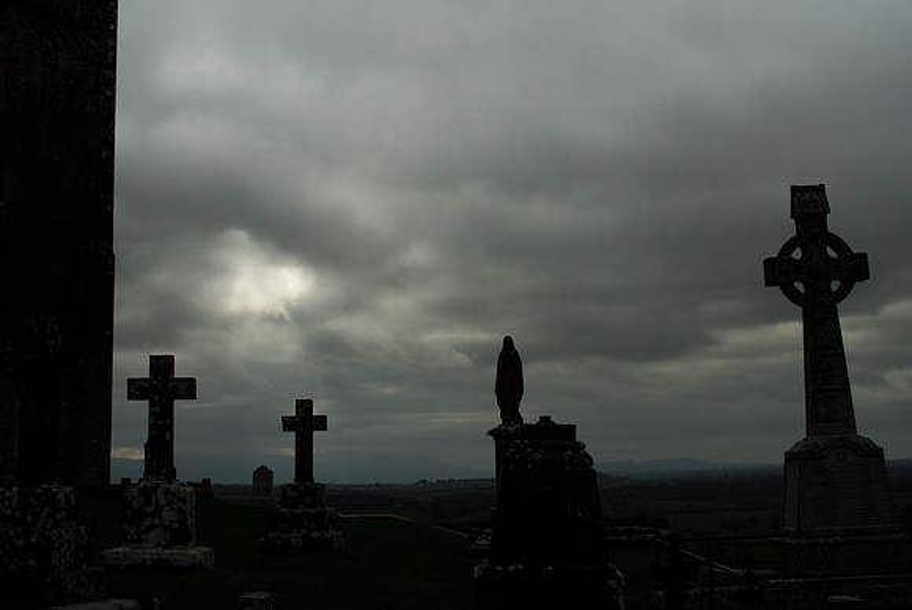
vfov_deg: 32.0
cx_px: 456
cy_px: 305
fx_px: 1065
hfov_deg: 46.4
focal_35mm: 42
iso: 100
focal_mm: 28
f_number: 5
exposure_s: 1/1000
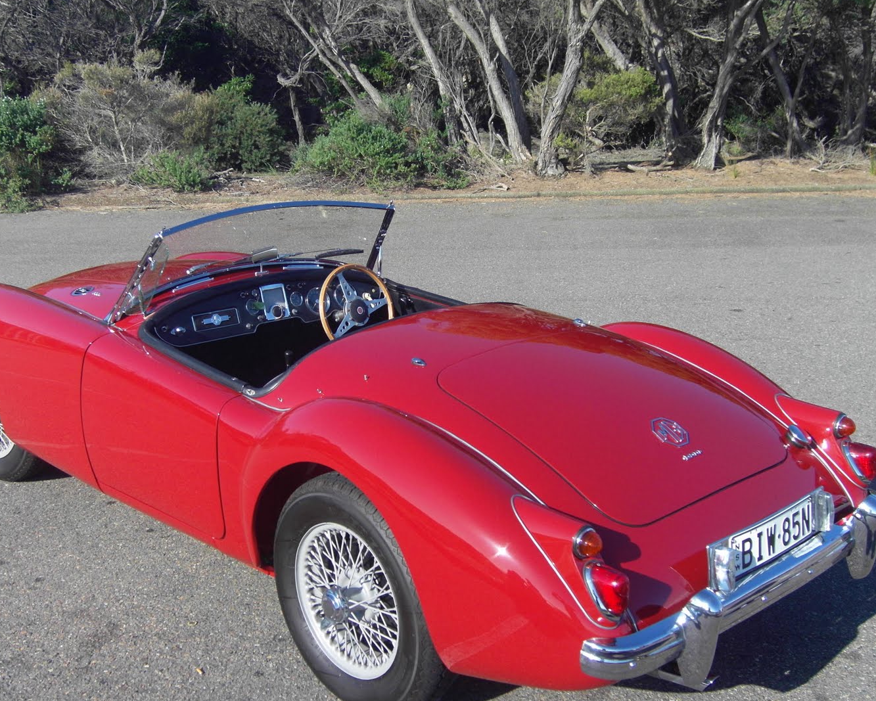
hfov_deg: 44.8
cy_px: 374
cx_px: 411
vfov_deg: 36.5
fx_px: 1063
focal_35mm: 41
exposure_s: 1/125
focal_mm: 7.5
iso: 80
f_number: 8.4
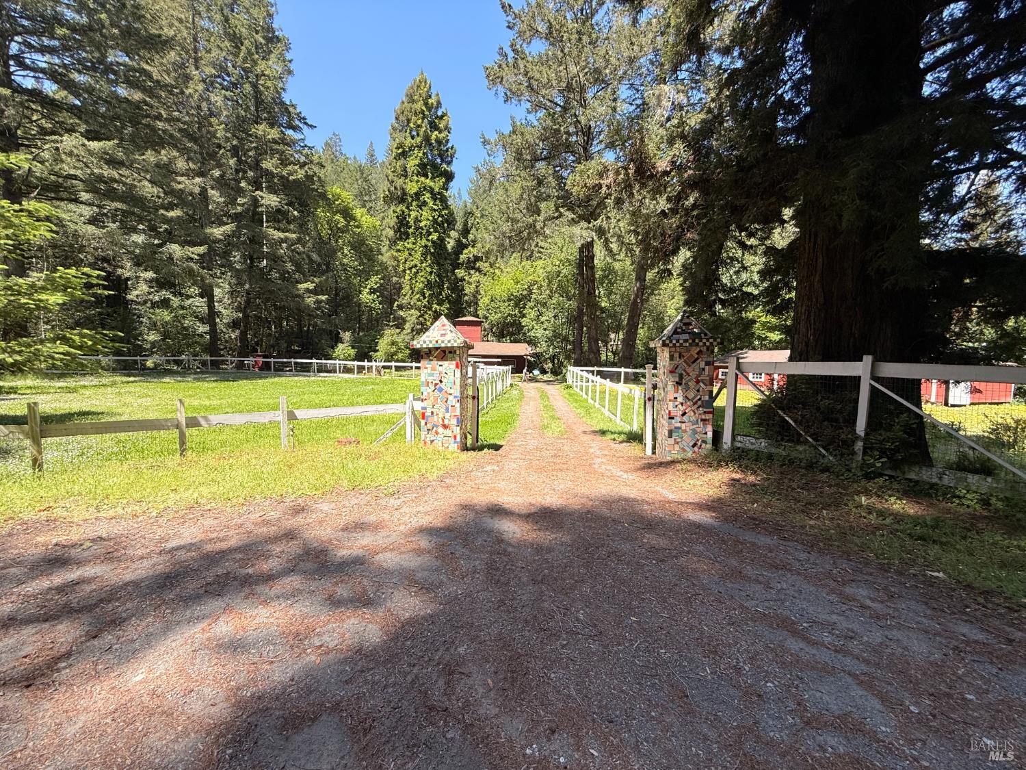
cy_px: 385
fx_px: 415
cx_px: 513
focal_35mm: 14
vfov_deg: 85.7
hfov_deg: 102.1
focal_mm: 2.22
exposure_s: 1/830
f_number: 2.2
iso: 50
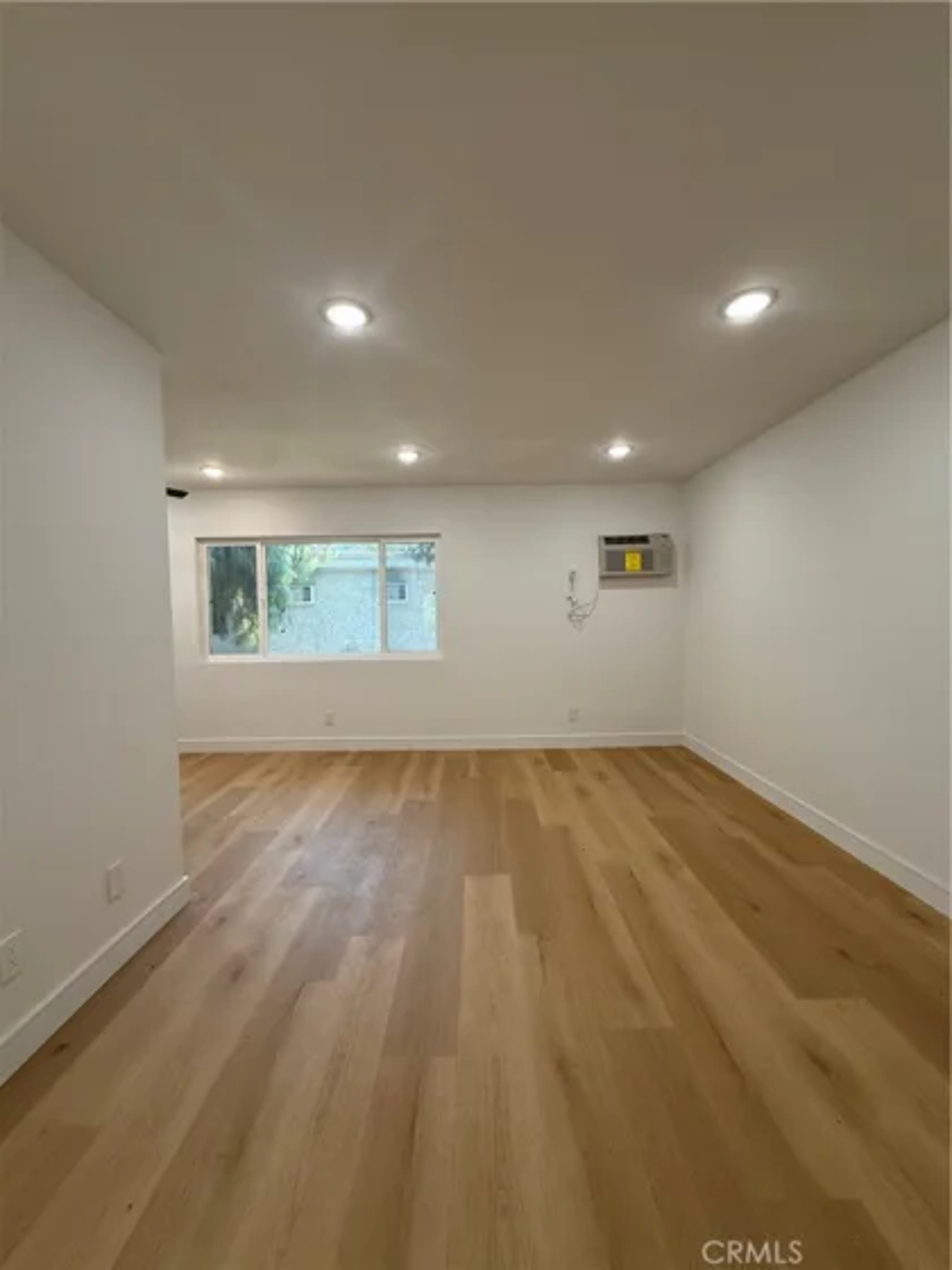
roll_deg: +0.8
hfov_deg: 85.7
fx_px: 513
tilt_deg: -1.0
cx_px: 476
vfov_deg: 102.1
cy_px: 635
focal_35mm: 14
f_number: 2.2
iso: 100
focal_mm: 2.22
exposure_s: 1/120
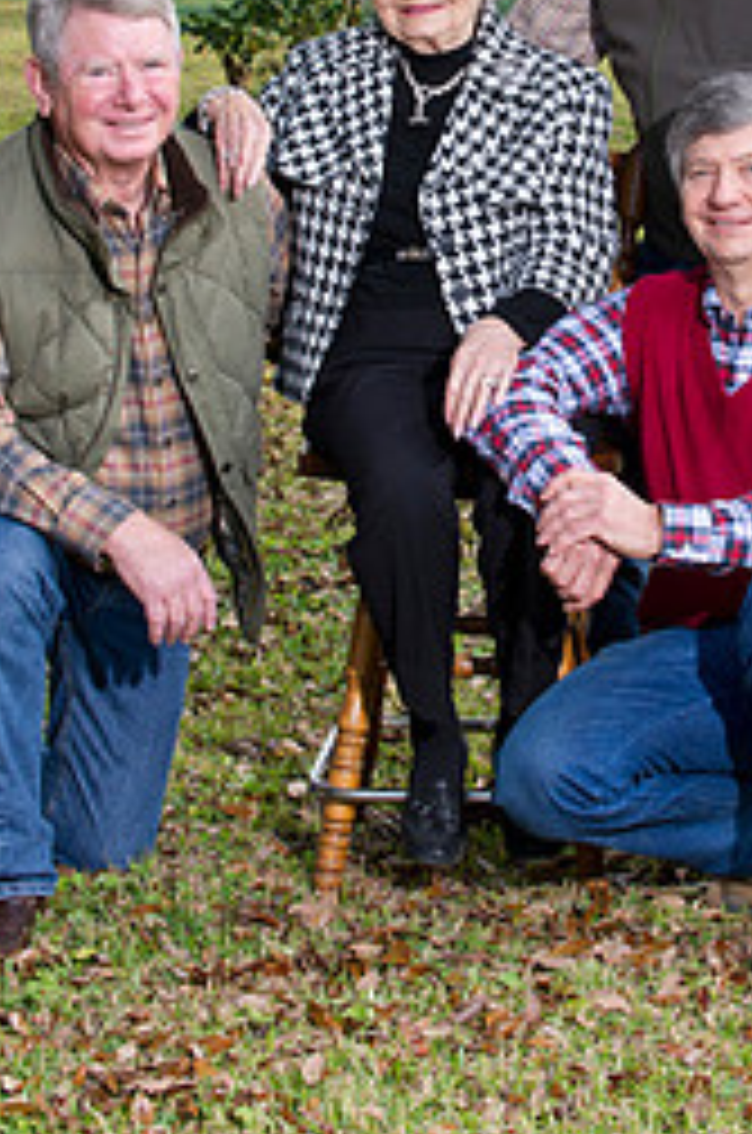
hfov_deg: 10.2
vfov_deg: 15.2
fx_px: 4216
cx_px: 529
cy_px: 220
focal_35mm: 134
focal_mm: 75
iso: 800
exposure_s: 1/160
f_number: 8
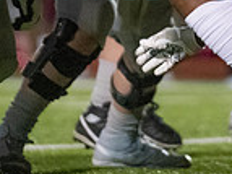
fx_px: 7400
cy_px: -114
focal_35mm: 1105
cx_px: 184
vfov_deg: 1.3
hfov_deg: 1.8
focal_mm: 200
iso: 5000
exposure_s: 1/1250
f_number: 2.8
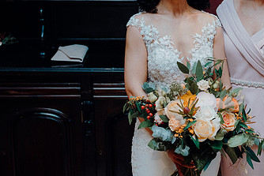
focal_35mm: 80
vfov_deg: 17.0
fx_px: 587
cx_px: 191
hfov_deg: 25.1
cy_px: 45
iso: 3200
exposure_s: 1/160
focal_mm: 46
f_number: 3.5
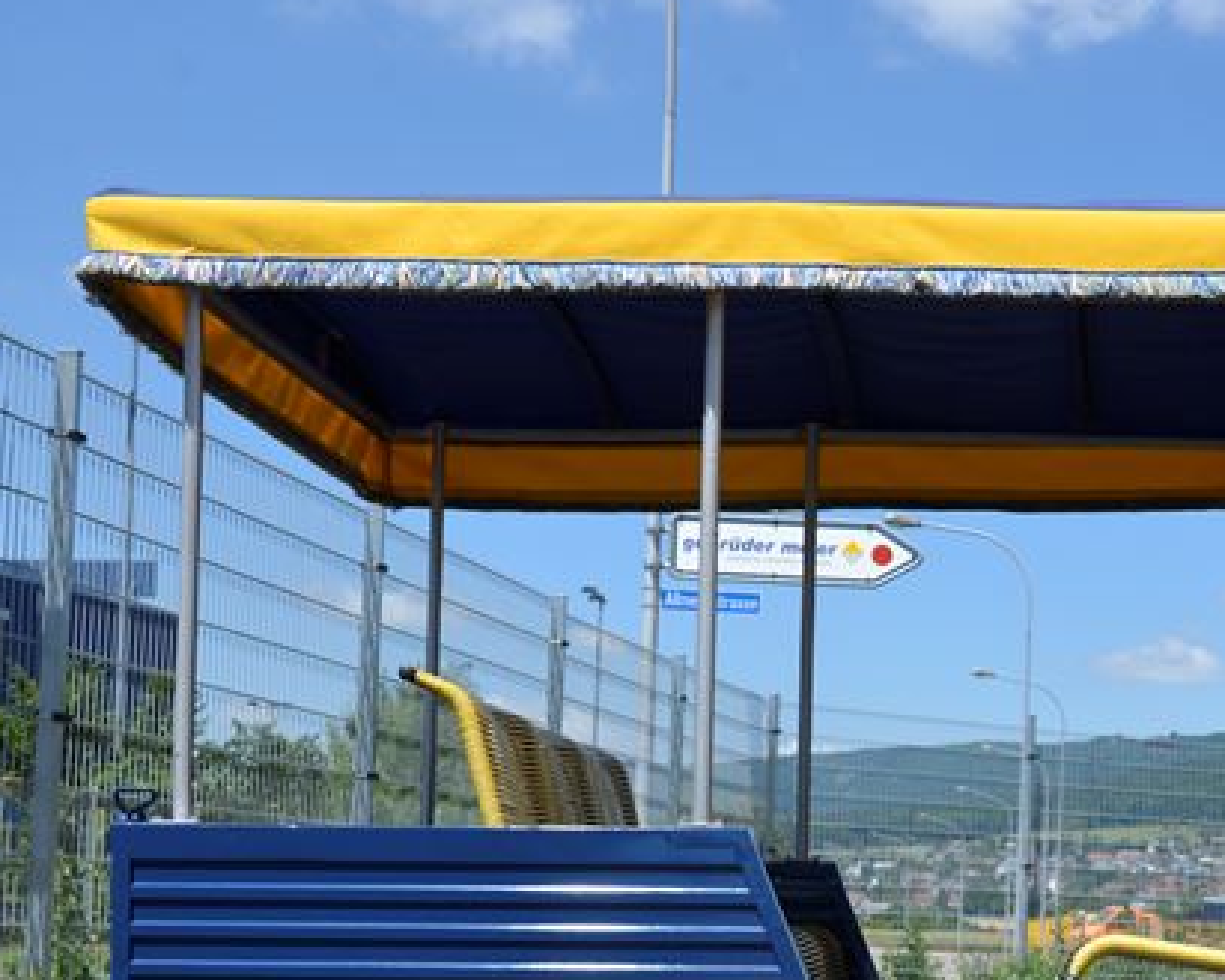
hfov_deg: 26.6
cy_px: 858
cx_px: 990
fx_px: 2538
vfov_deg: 21.4
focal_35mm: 70
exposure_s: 1/250
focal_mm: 32
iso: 125
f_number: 8
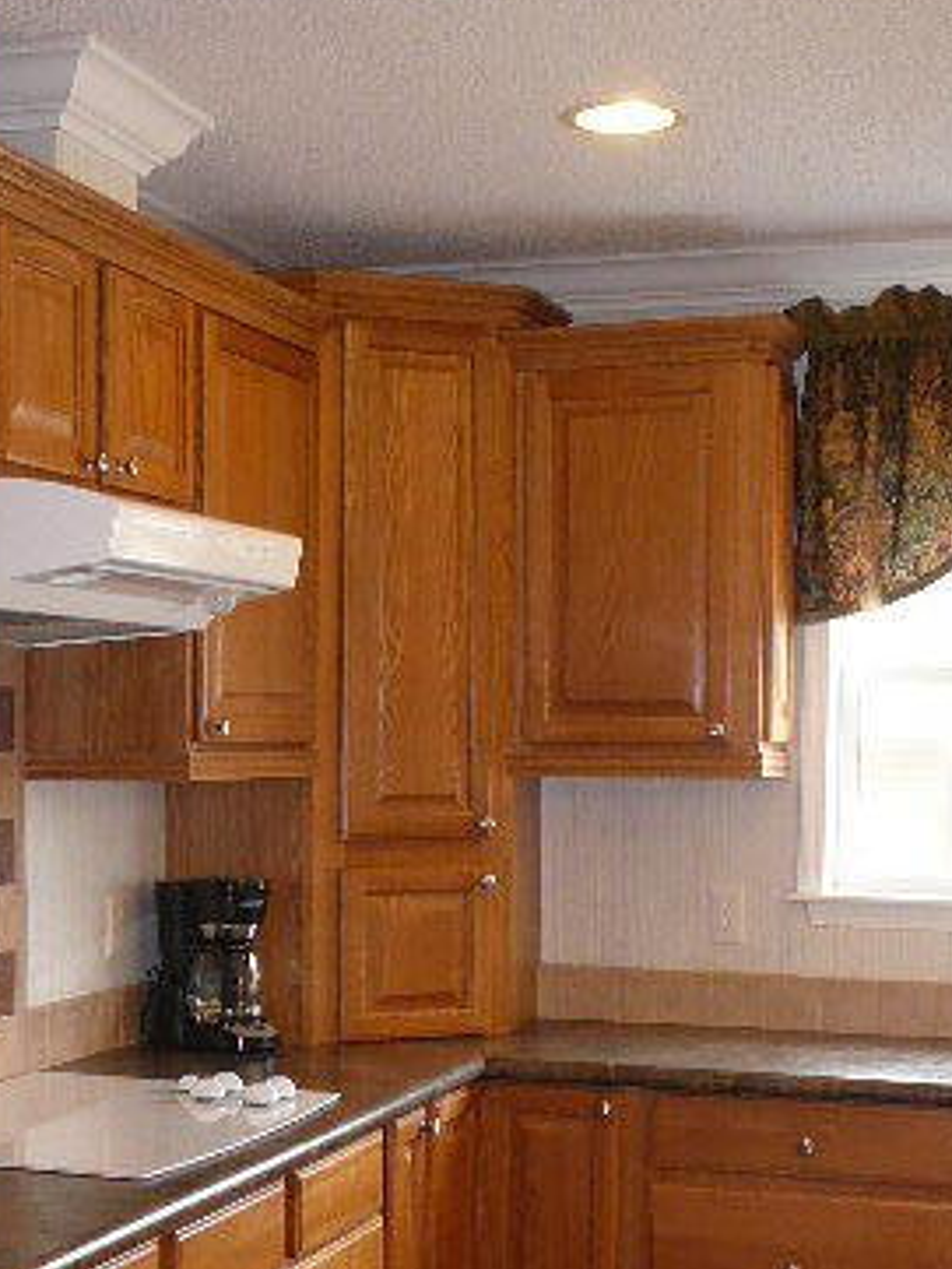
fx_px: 2272
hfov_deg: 23.1
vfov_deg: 30.9
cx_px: 123
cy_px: 847
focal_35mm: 62
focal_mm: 5.2
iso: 160
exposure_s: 1/30
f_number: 2.8
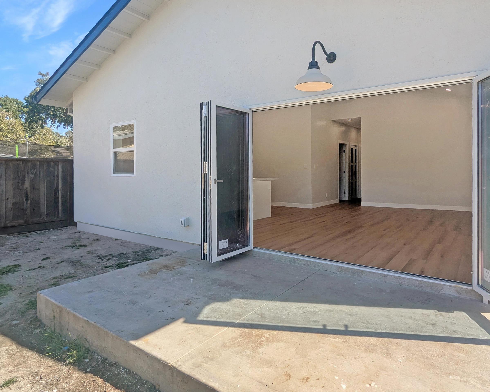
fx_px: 290
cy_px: 189
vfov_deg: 68.1
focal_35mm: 20
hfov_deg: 79.5
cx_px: 293
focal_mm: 2.35
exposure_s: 1/1029
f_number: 2.2
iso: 49
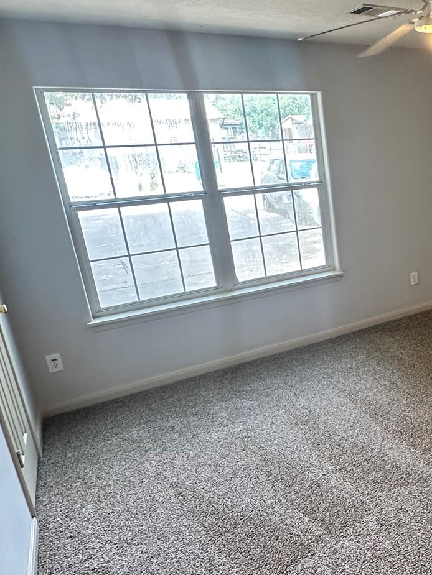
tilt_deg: -16.3
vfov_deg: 58.3
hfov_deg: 39.2
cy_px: 280
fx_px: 516
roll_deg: +2.3
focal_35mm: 31
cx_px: 449
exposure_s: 1/60
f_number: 2.2
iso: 200
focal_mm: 2.22
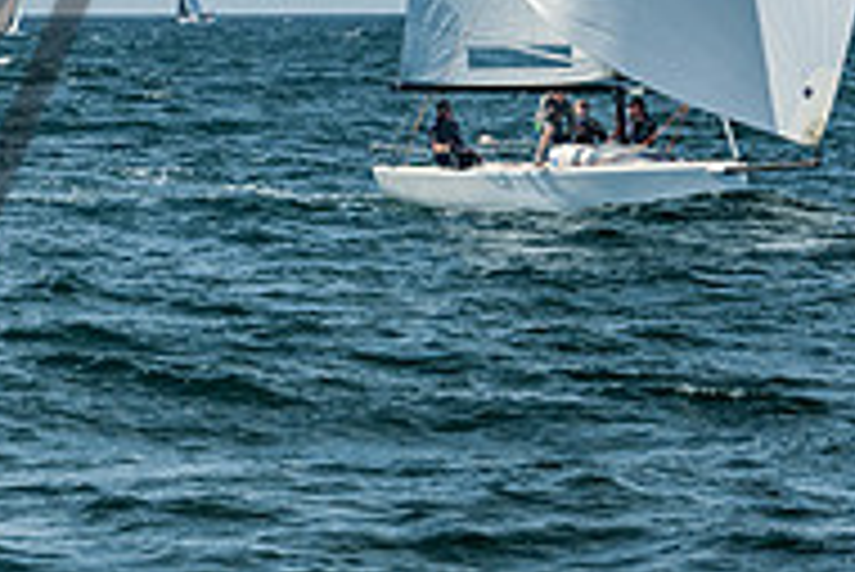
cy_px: -295
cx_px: -346
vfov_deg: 4.4
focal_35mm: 310
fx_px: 7368
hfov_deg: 6.6
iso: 400
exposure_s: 1/500
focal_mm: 100
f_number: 10
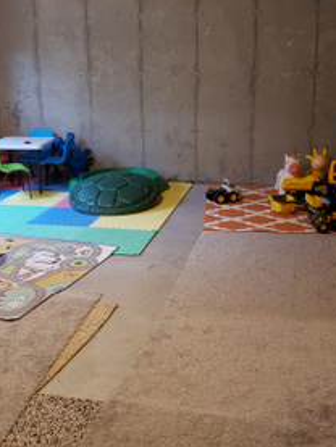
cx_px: 132
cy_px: 216
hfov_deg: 32.1
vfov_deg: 42.1
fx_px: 582
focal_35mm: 45
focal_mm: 4.3
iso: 250
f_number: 1.5
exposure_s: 1/20
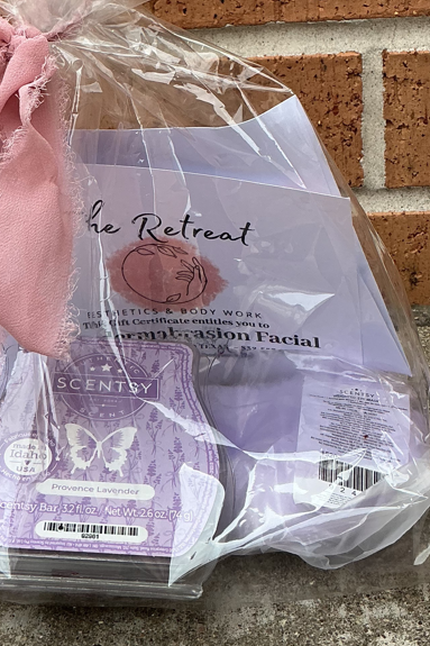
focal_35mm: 63
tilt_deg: -17.5
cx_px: 154
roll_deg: +5.1
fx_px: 1129
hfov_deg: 21.5
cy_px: 174
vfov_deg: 31.4
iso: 25
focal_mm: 3
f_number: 1.8
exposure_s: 1/816
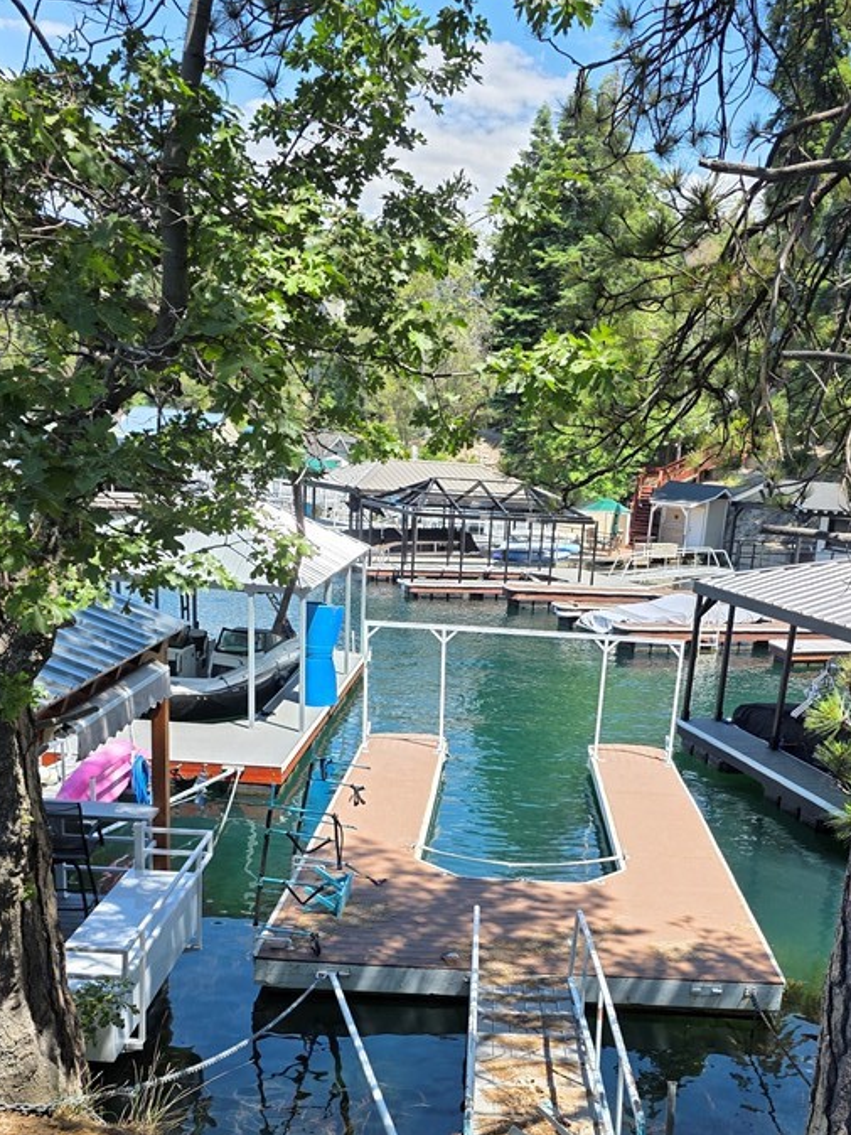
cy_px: 788
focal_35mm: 35
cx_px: 534
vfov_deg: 51.3
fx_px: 1147
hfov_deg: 40.4
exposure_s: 1/2204
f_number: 1.7
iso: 80
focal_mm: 6.3
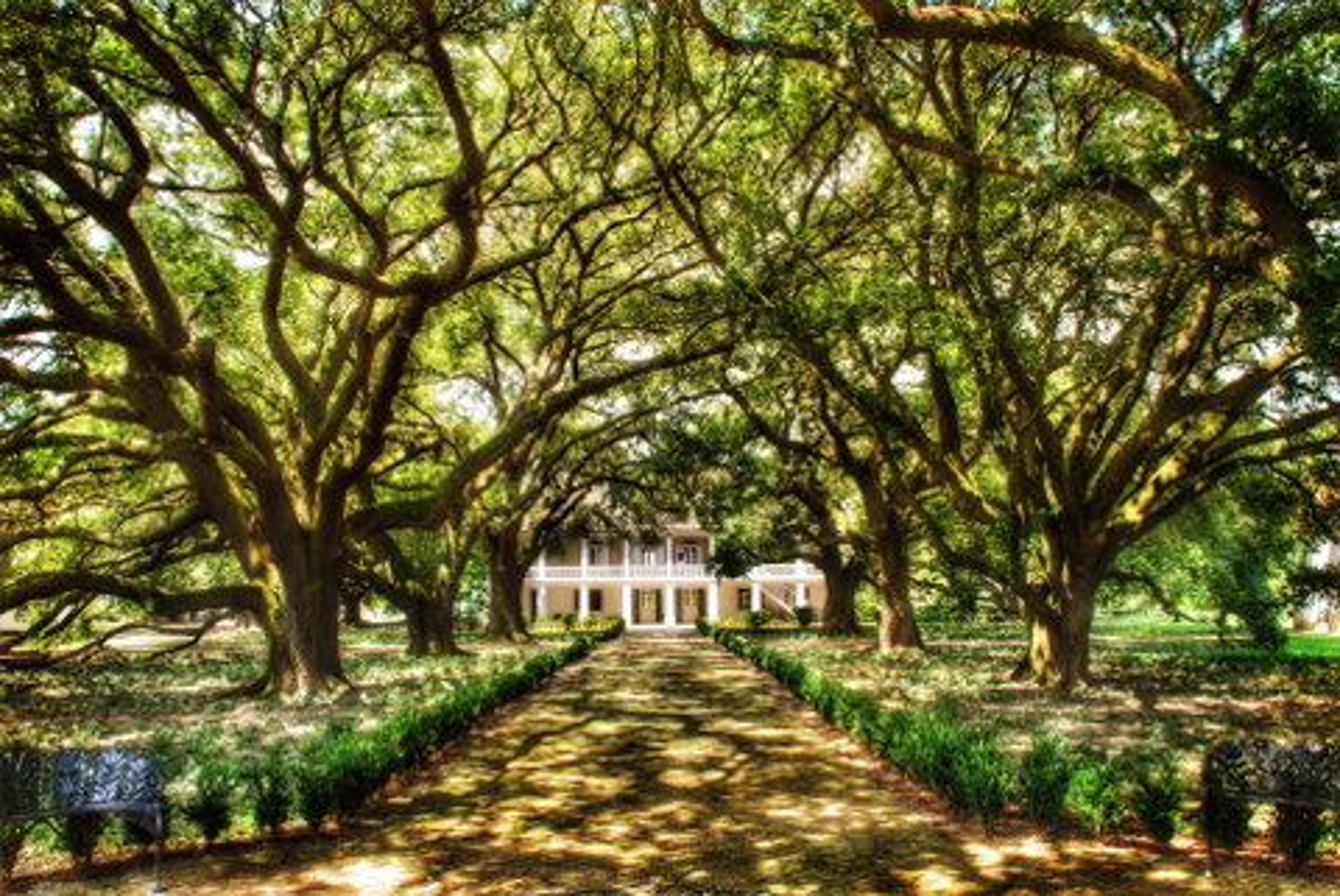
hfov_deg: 61.9
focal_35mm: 30
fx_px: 1118
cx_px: 670
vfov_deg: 43.7
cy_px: 448
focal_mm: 20
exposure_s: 1/125
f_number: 5.6
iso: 200
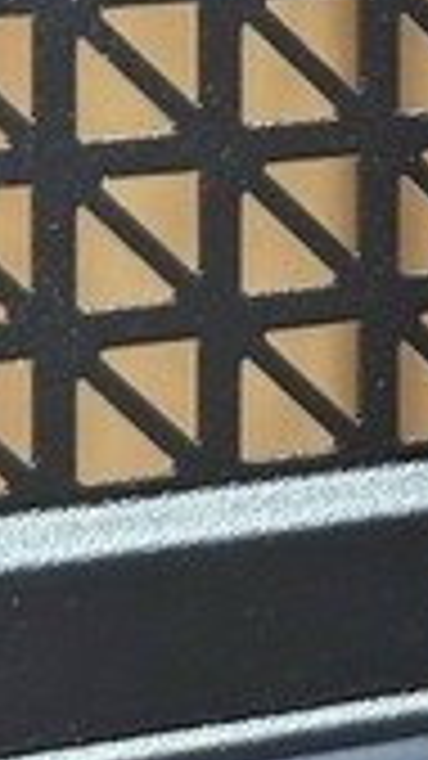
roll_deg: +0.1
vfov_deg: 8.7
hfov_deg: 4.7
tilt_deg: -0.3
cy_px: -483
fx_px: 4865
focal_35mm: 241
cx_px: 1532
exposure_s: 1/40
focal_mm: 6.86
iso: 500
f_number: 1.78
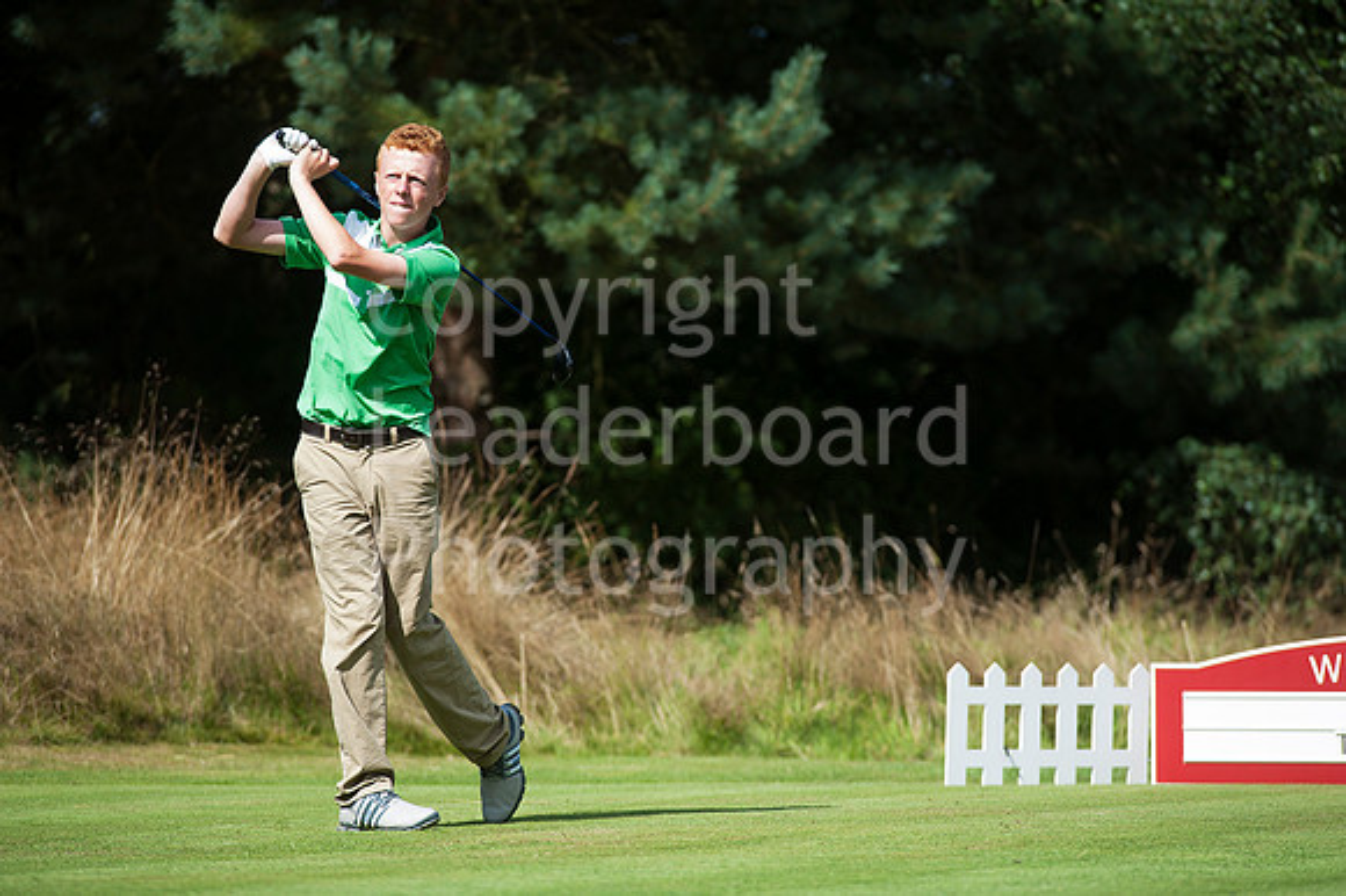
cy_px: 448
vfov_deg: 4.6
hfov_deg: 6.9
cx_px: 673
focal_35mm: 300
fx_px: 11210
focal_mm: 300
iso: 400
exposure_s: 1/3200
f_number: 5.6
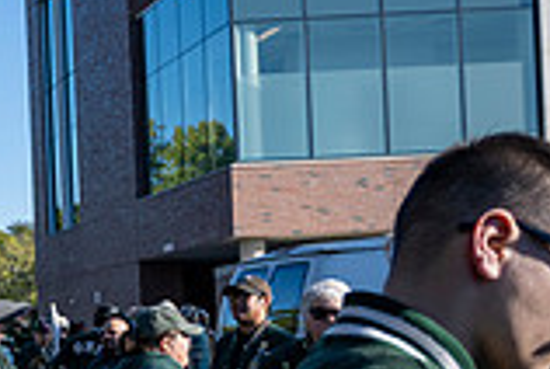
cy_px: 374
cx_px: -383
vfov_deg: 15.3
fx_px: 1347
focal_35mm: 88
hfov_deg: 18.8
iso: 125
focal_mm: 24
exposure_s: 1/500
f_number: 4
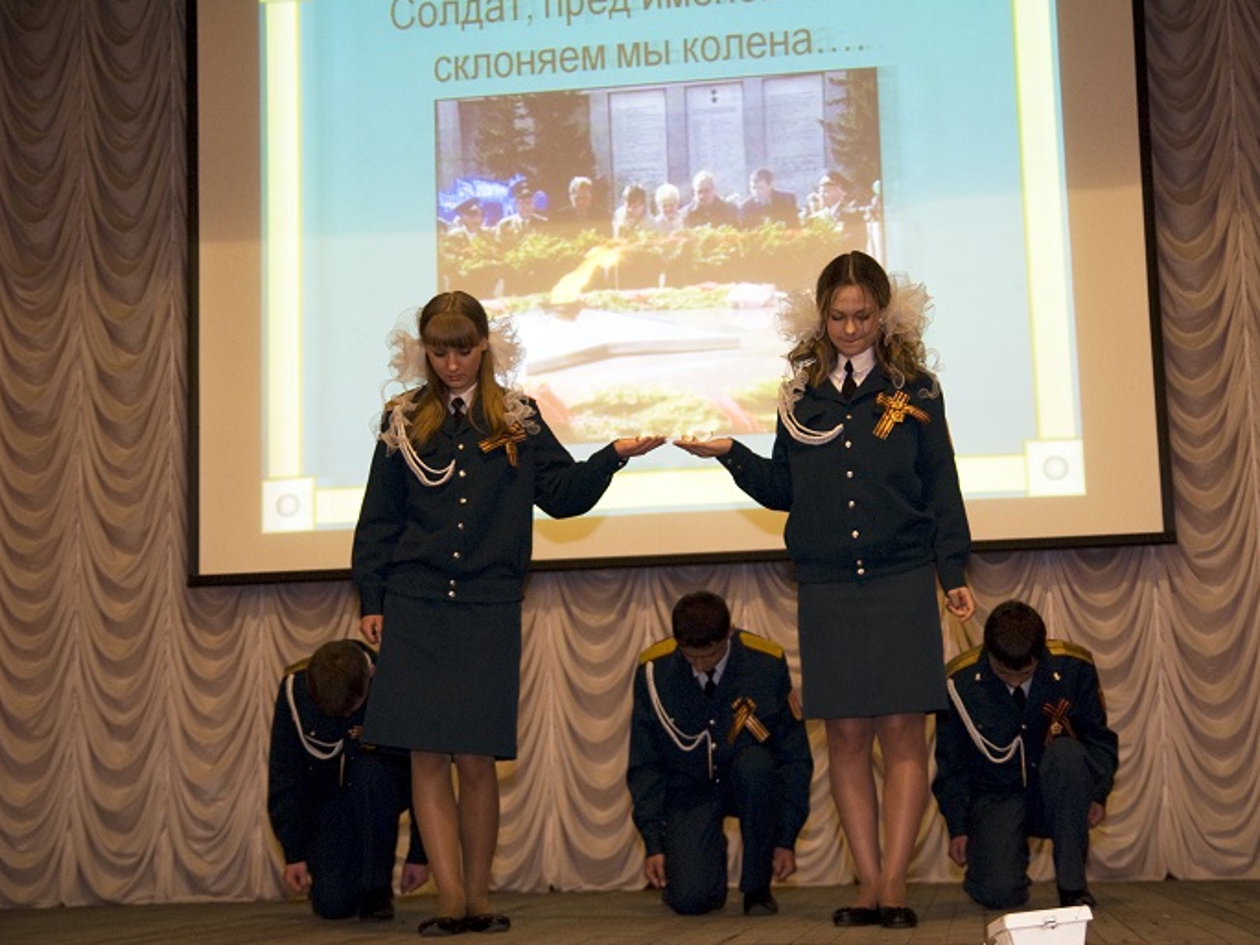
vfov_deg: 24.8
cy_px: 475
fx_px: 2148
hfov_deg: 32.7
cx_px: 678
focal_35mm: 59
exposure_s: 1/30
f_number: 2.8
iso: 450
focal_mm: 36
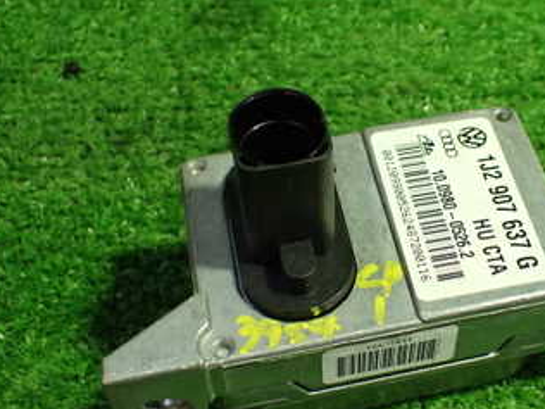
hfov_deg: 33.1
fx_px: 897
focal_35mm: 57
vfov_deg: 25.7
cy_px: 221
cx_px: 412
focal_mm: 5.4
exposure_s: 1/125
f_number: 2.3
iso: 800
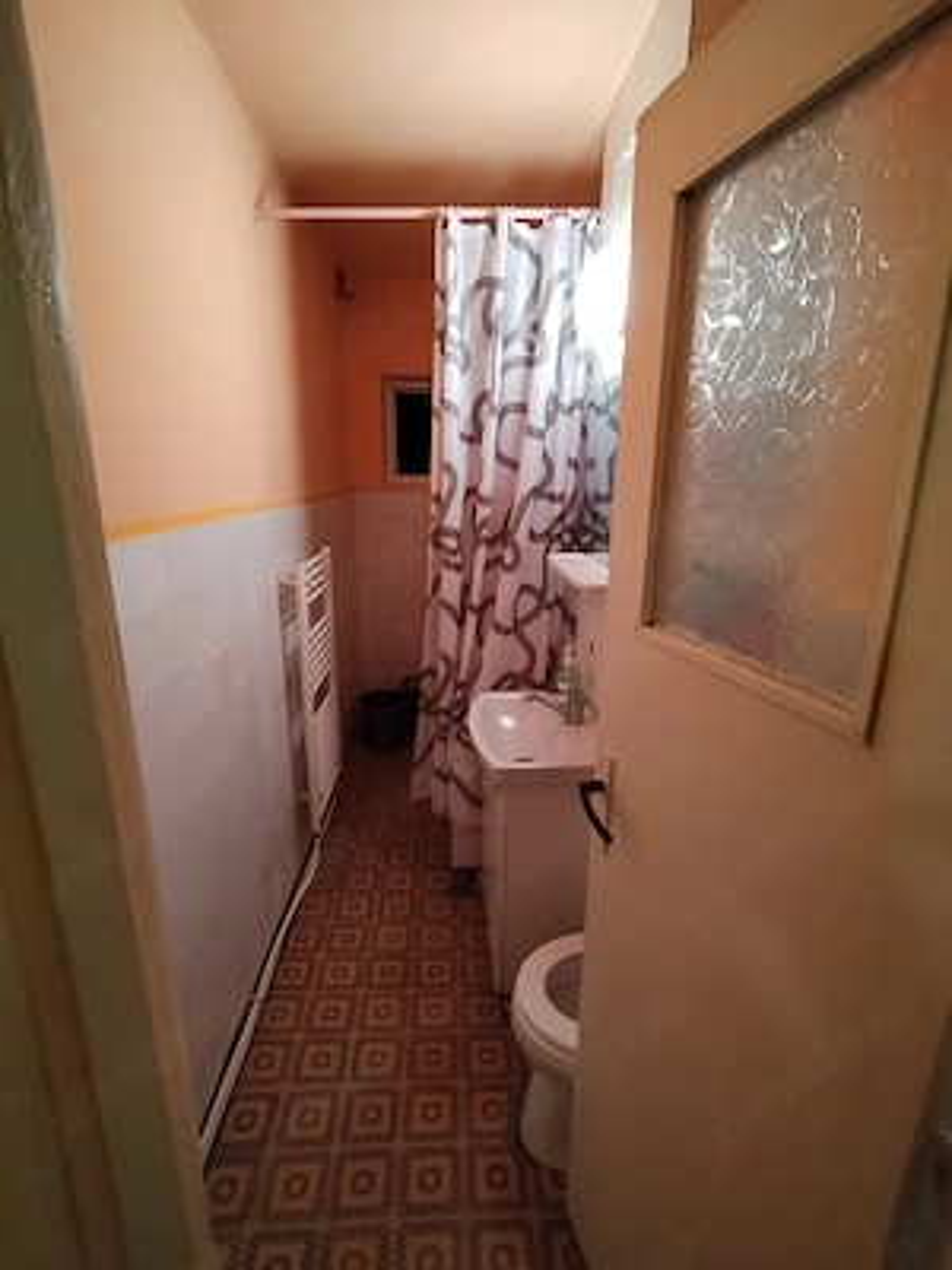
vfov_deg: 91.0
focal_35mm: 17
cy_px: 635
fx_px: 623
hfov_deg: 74.7
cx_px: 476
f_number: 2.2
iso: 339
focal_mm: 1.42
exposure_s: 1/50
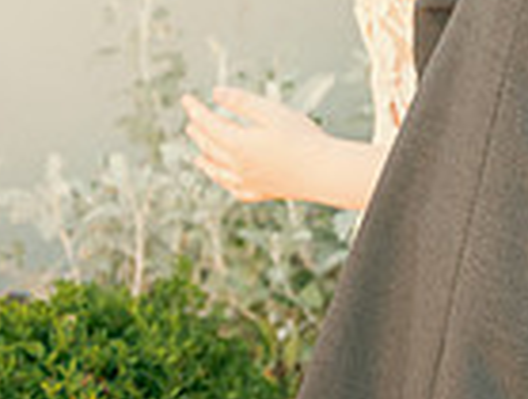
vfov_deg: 9.1
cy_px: -196
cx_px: 980
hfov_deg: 11.4
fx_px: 2447
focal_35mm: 160
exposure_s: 1/250
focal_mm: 40
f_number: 3.5
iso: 160
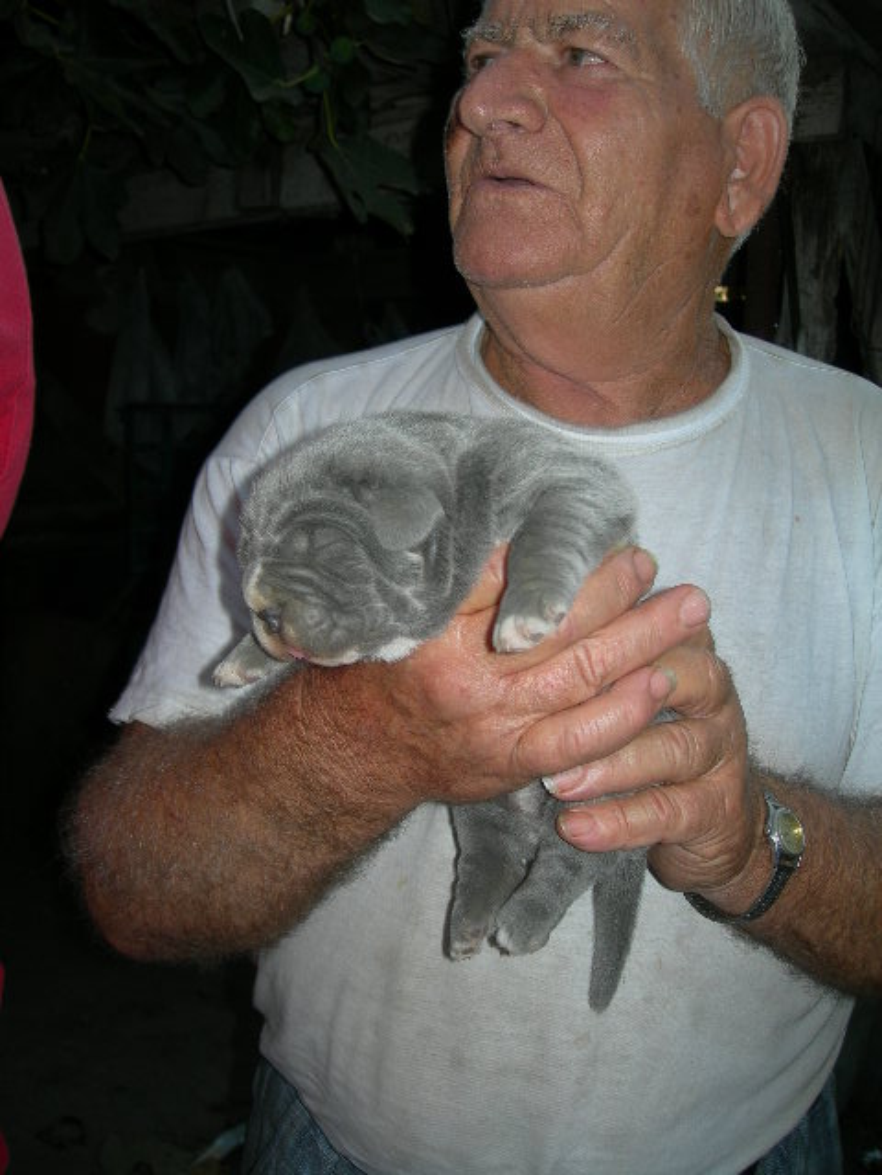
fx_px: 1291
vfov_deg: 49.0
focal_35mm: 38
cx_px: 441
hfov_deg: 37.7
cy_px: 588
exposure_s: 1/60.1
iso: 50
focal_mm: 7.8
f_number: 2.8
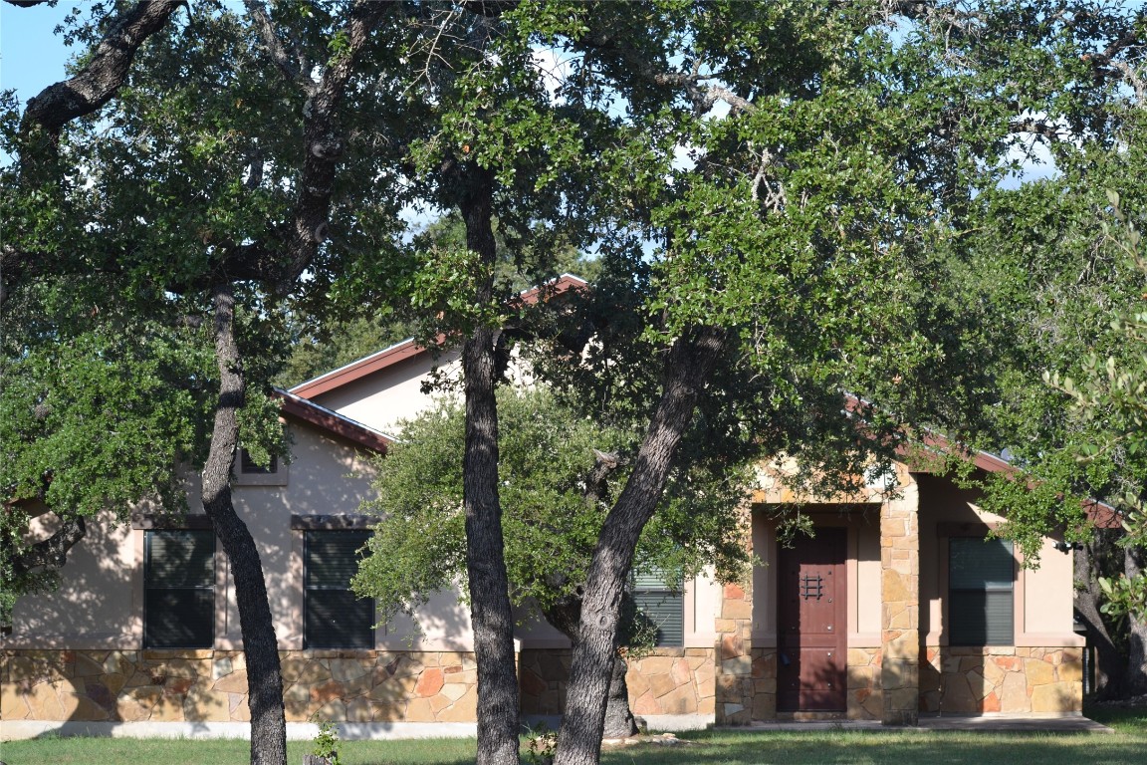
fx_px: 3345
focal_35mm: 105
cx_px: 574
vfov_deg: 13.0
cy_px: 382
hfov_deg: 19.5
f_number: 5.6
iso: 200
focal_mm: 70
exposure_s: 1/500
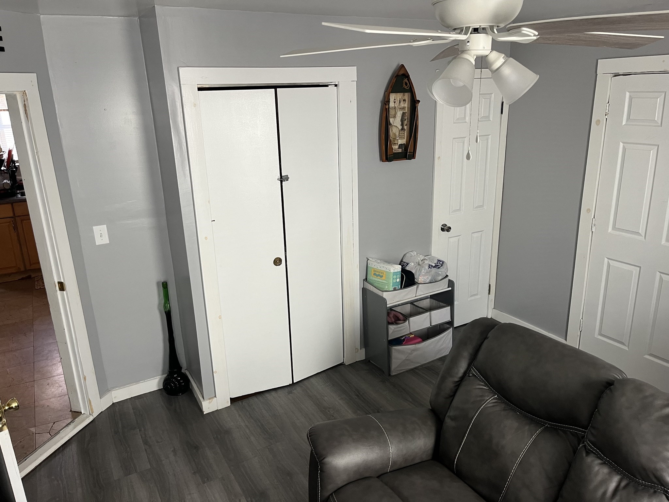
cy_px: 251
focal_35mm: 26
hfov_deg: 67.3
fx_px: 502
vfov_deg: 53.1
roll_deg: +1.9
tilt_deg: -17.9
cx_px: 334
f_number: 1.6
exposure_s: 1/60
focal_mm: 5.1
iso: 100
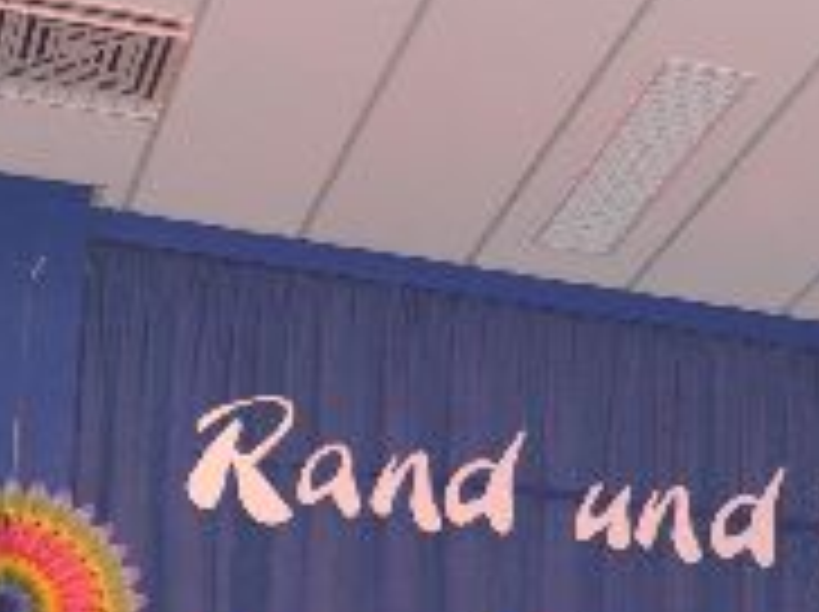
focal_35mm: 114
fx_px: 2694
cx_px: 914
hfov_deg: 16.7
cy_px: 799
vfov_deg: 12.6
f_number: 5
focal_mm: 18
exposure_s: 1/60
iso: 400
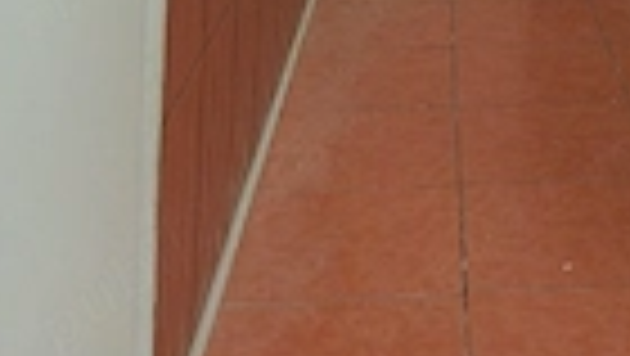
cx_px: 657
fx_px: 1254
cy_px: -372
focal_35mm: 75
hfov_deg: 26.4
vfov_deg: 13.6
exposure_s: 1/100
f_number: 1.75
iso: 2788
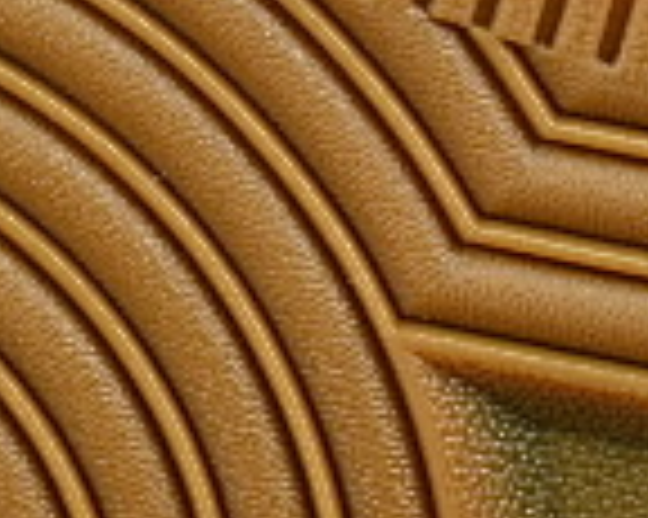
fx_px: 10100
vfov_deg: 2.9
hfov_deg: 3.7
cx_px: 333
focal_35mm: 527
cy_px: -5
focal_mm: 50
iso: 160
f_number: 7.1
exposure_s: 1/60
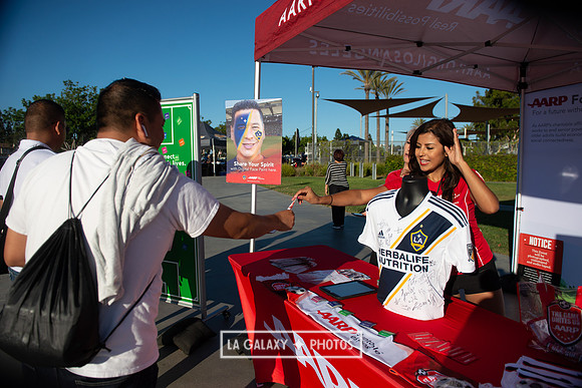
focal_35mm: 24
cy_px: 194
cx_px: 291
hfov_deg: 73.7
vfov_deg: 53.2
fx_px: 388
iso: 200
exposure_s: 1/3200
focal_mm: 24
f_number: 4
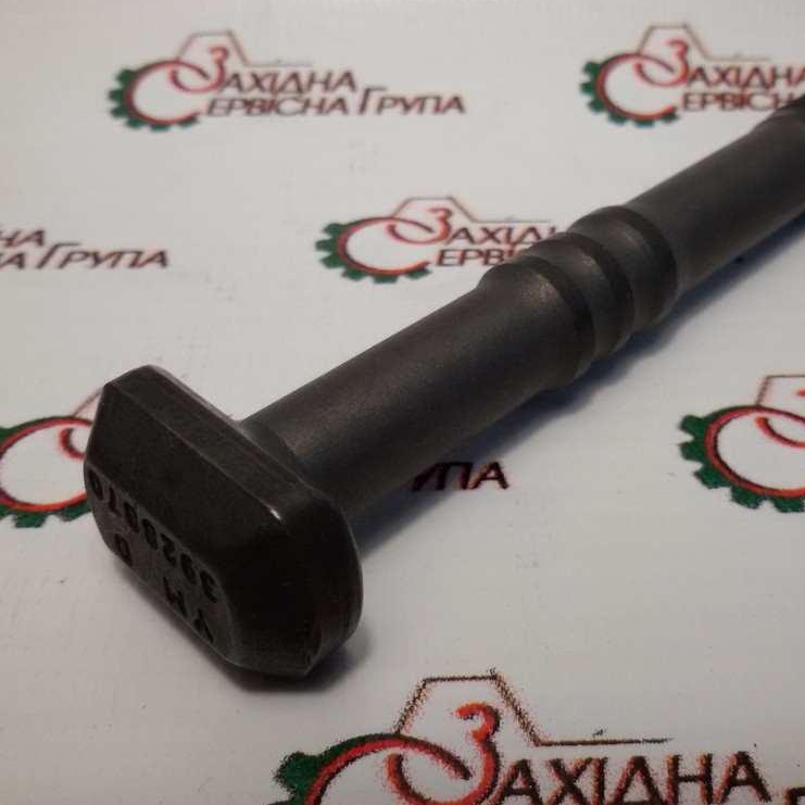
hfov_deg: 44.9
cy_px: 402
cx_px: 439
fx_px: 973
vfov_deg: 44.9
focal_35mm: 37
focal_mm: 2.93
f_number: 2.4
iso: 64
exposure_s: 1/100
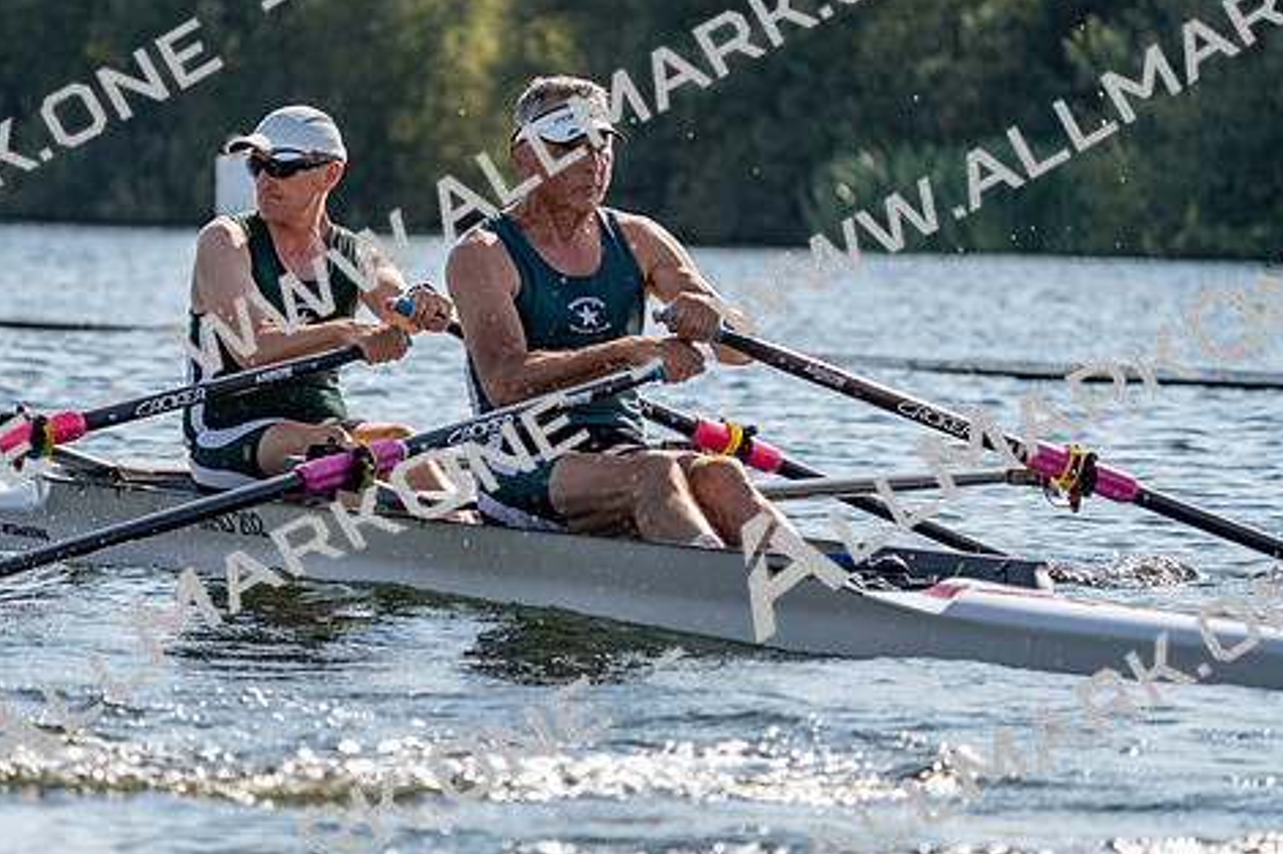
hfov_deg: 8.3
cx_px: 508
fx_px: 8799
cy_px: 383
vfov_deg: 5.6
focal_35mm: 247
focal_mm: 200
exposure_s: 1/1600
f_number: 5.6
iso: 200
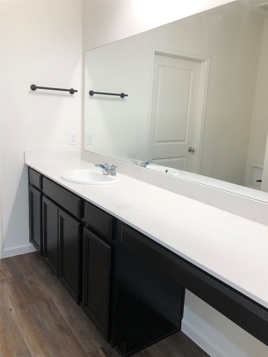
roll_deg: -4.1
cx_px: 134
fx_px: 289
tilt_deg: -12.2
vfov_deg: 63.4
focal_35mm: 28
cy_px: 178
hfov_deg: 49.7
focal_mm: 3.99
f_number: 1.8
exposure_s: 1/30
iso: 32
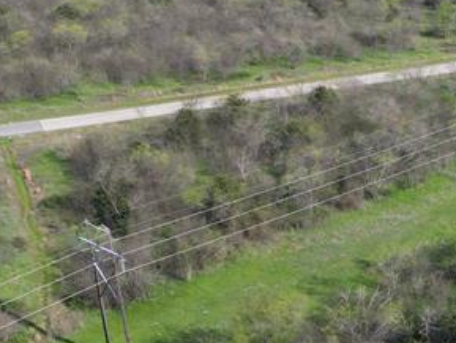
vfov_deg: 17.4
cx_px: 592
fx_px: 1120
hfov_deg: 20.9
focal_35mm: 85
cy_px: 183
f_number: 1.7
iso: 130
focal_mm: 6.72
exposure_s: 1/2000
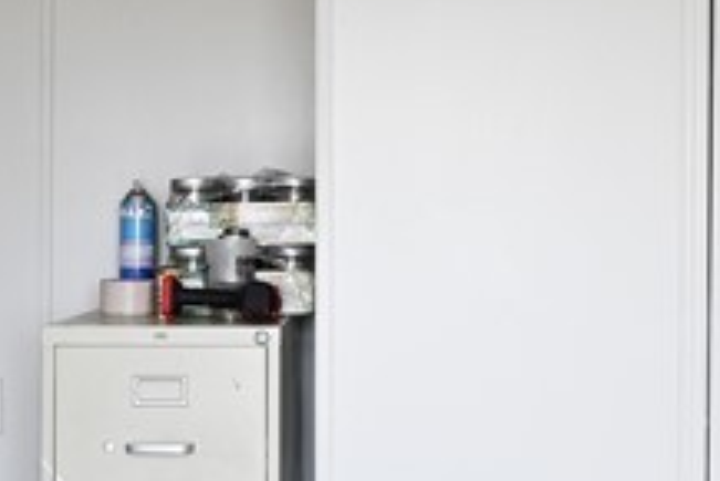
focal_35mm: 90
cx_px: 332
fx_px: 1801
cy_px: 277
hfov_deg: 22.6
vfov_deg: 15.2
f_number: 3.5
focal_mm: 12
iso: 64
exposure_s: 1/40
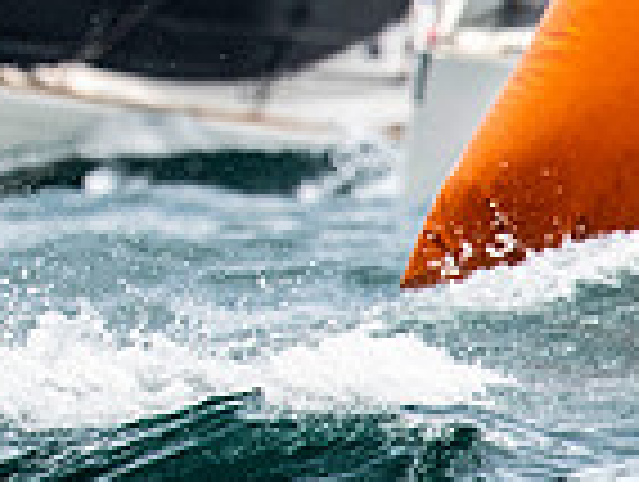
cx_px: -634
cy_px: -322
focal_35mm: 1764
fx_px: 32618
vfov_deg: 0.8
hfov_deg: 1.1
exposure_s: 1/1600
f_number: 5.6
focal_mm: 300
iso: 400
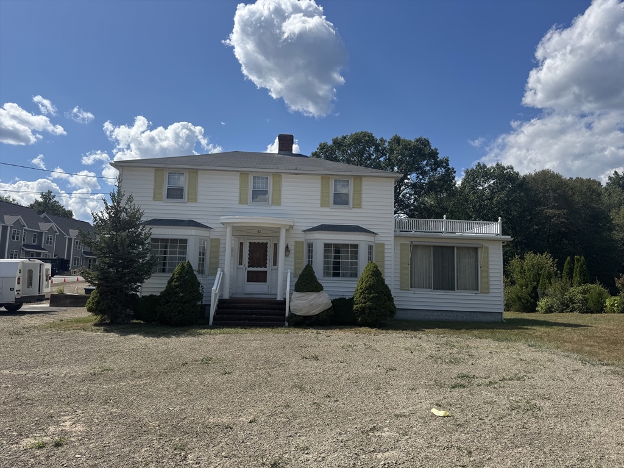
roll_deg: -2.1
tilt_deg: +6.0
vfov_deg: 56.8
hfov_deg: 71.6
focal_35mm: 24
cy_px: 234
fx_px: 433
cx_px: 312
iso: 80
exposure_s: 1/6410
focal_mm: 6.76
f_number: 1.78
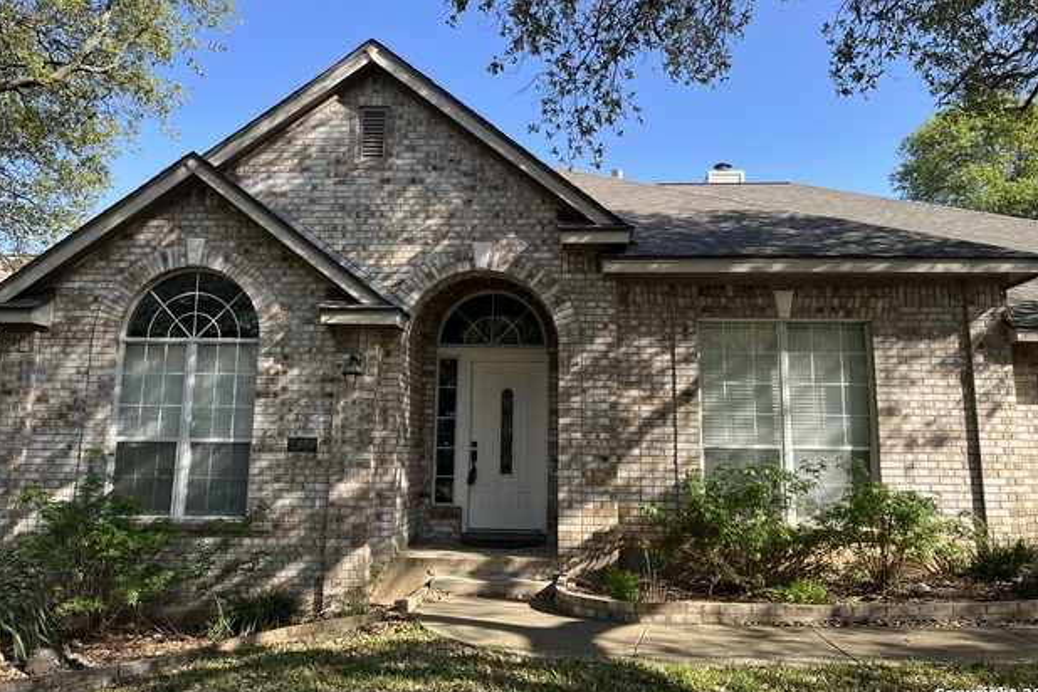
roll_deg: +0.3
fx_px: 807
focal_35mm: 28
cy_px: 321
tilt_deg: +9.9
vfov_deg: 46.4
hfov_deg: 65.5
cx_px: 531
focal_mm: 5.1
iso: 50
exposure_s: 1/1066
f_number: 1.6
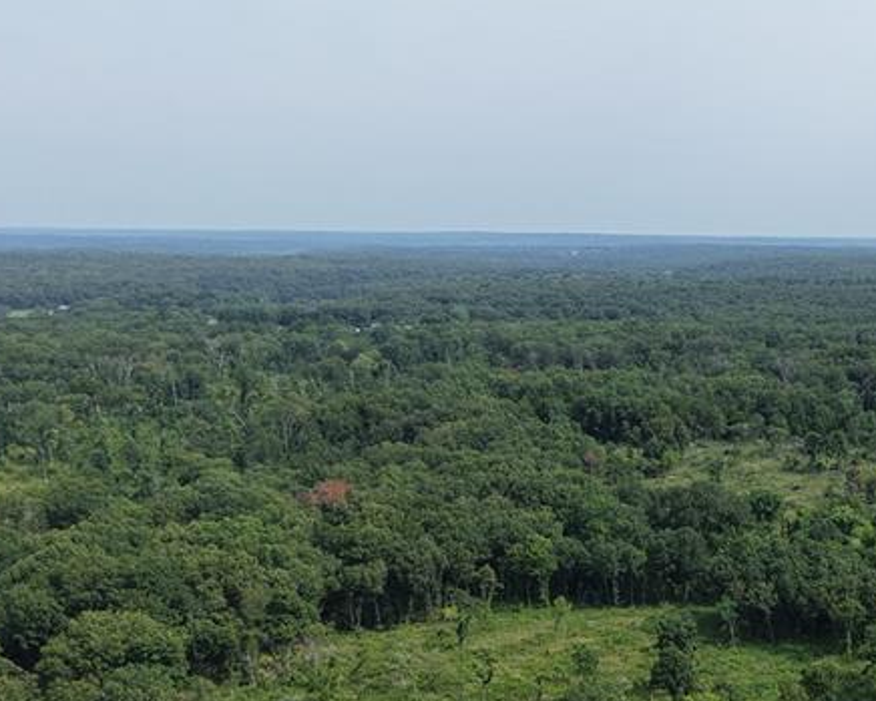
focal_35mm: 55
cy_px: 685
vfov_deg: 26.3
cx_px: 906
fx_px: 1426
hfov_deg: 31.2
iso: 200
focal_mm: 8.67
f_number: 1.8
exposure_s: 1/4000
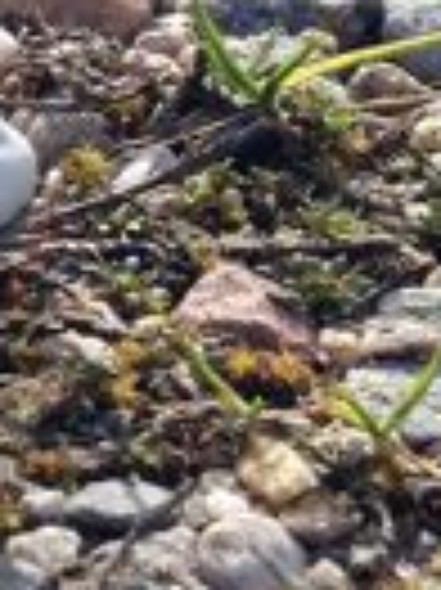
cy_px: 137
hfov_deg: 8.9
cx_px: -225
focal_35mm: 162
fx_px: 2756
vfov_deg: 12.2
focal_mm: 3.3
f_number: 2.4
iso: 25
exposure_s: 1/495
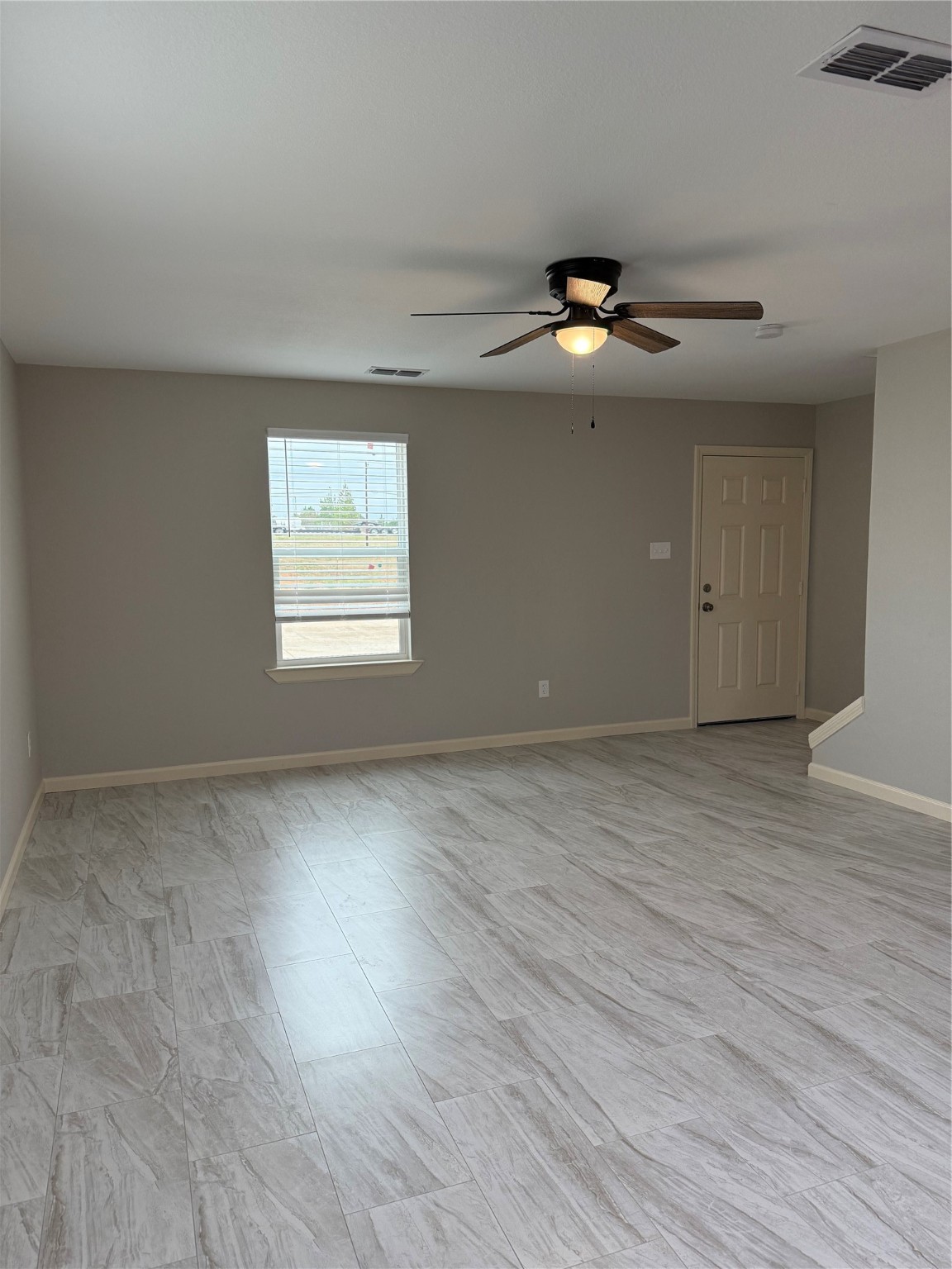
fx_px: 880
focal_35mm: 24
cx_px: 476
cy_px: 634
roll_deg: -0.5
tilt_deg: -5.2
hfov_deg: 56.8
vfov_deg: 71.6
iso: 200
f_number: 1.78
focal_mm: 6.76
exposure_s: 1/154
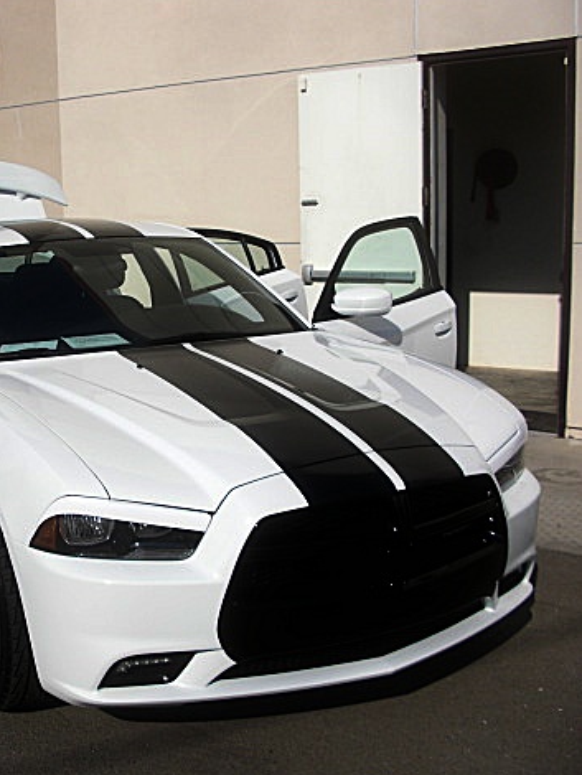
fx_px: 1097
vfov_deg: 38.9
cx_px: 102
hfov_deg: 28.9
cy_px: 388
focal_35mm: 49
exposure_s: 1/250
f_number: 7.9
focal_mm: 6.3
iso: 50
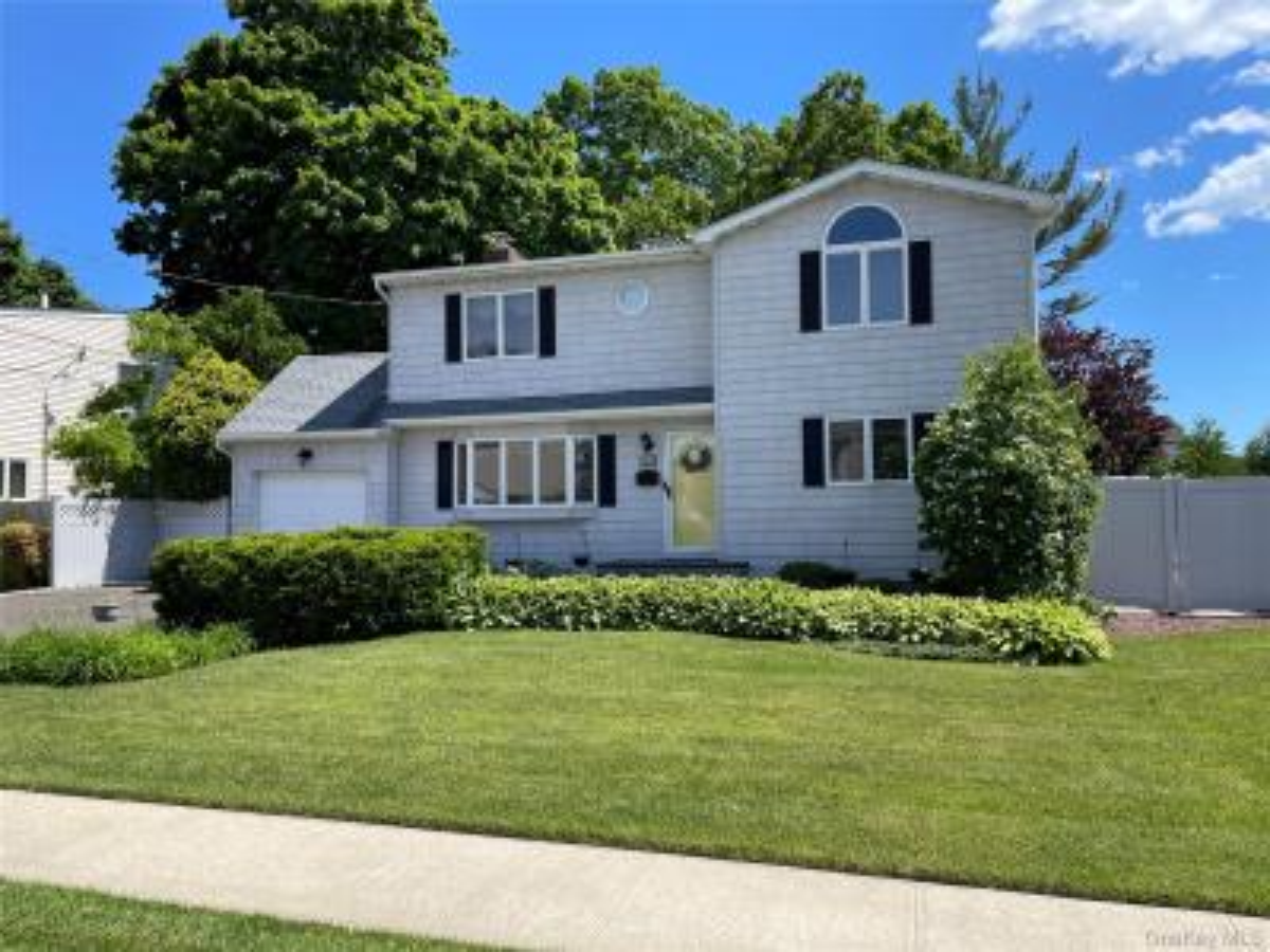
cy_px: 476
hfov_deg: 67.3
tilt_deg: +2.5
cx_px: 635
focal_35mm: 26
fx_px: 954
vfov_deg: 53.1
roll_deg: +0.8
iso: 32
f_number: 1.6
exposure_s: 1/2092
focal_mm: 4.2
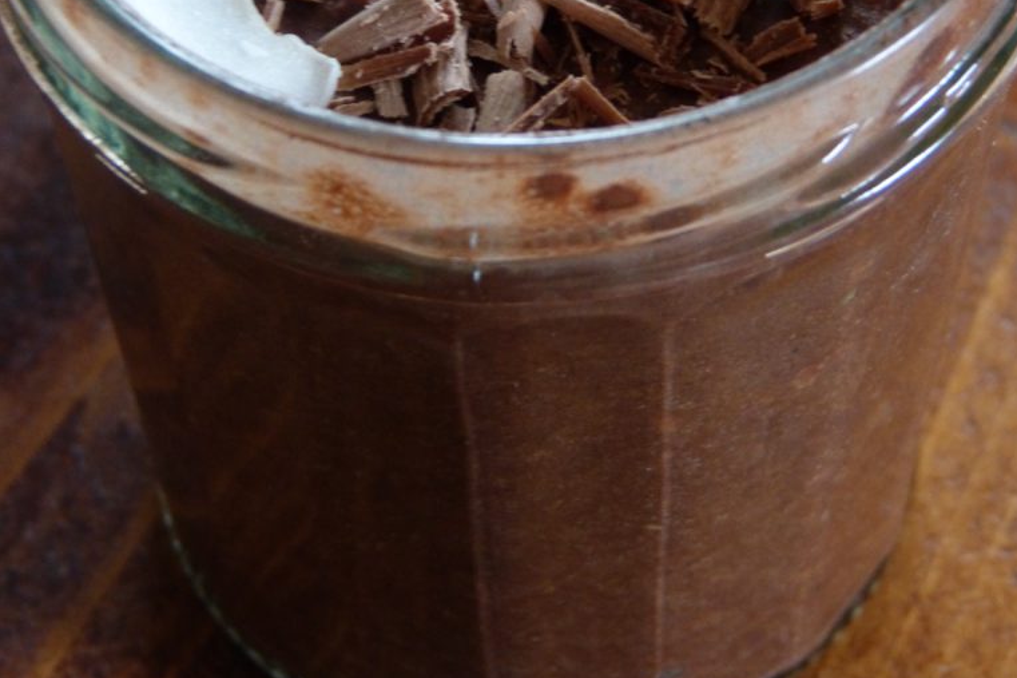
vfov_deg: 11.5
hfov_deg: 17.2
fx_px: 3361
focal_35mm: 119
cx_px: 512
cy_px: 115
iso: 400
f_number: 3.4
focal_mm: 14.5
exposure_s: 1/6
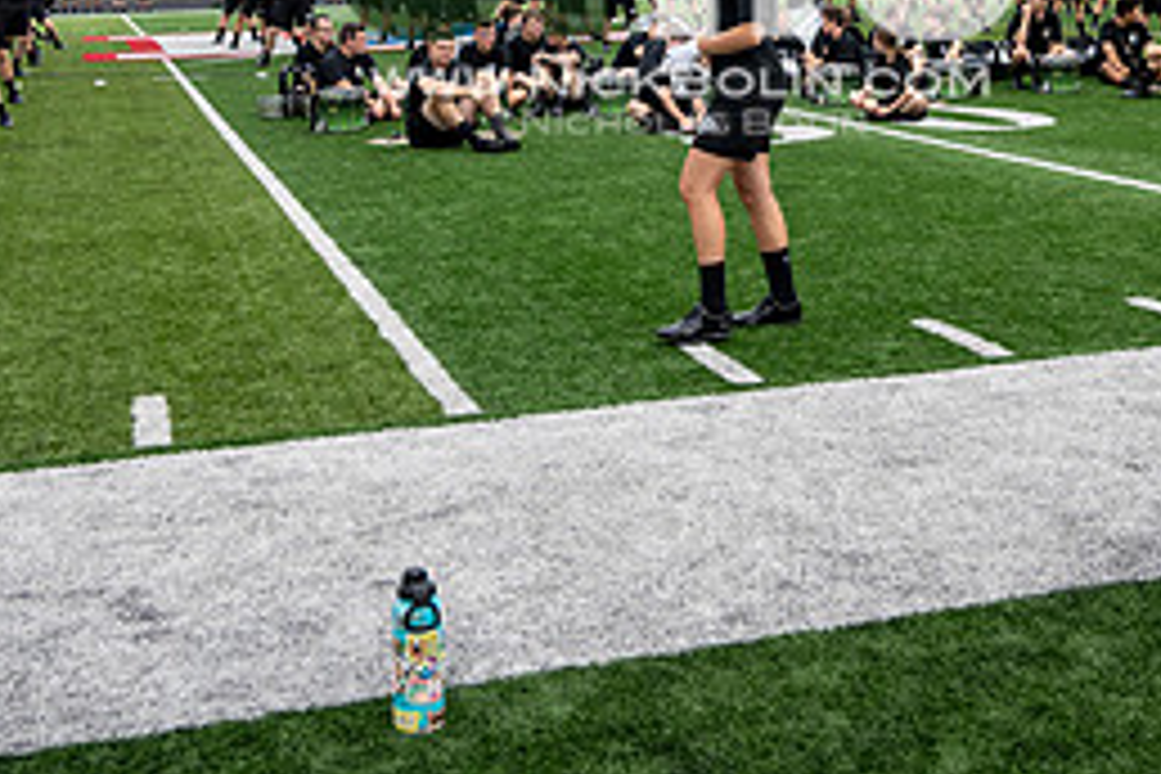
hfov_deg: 36.8
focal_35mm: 54
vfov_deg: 23.5
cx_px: 680
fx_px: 1741
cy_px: -79
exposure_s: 1/800
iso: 250
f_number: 4
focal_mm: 24
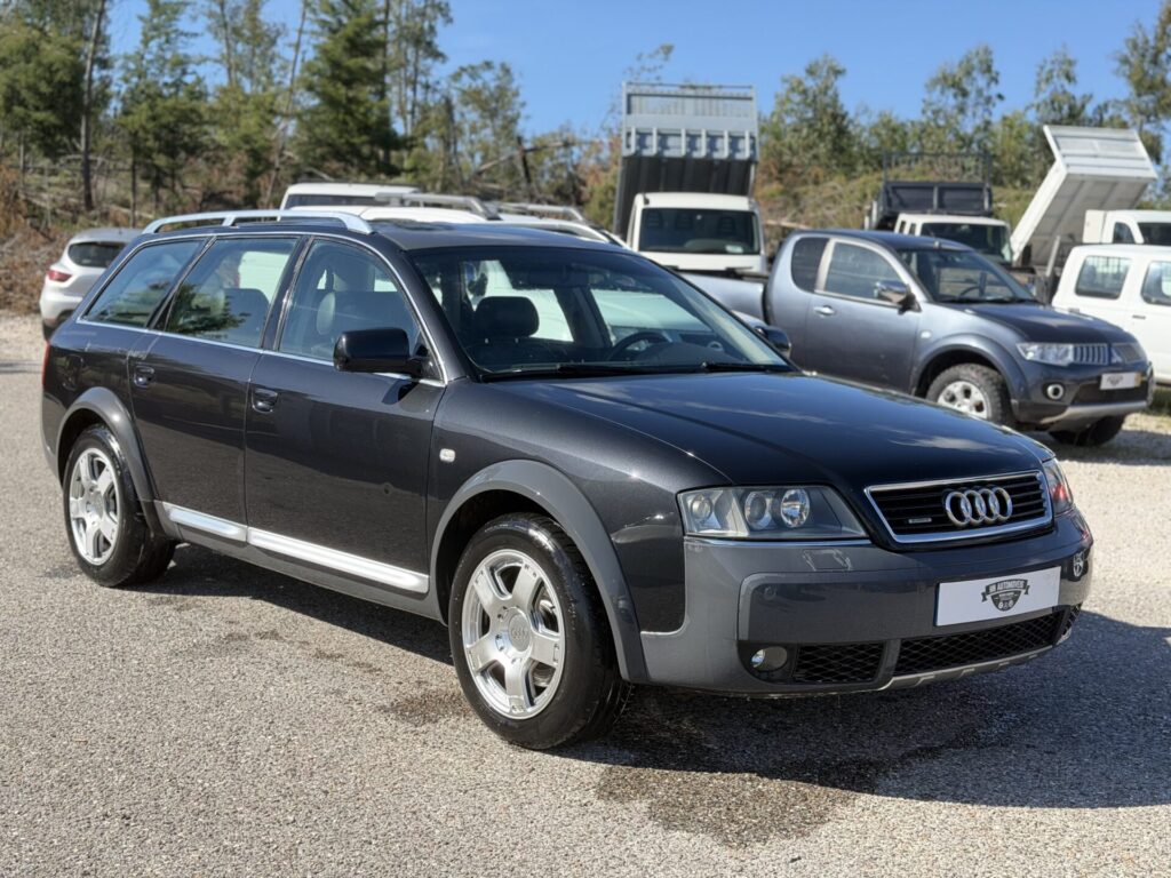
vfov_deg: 30.3
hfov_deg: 39.7
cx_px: 586
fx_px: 1624
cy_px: 439
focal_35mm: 48
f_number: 1.78
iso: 100
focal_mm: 6.76
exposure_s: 1/1980
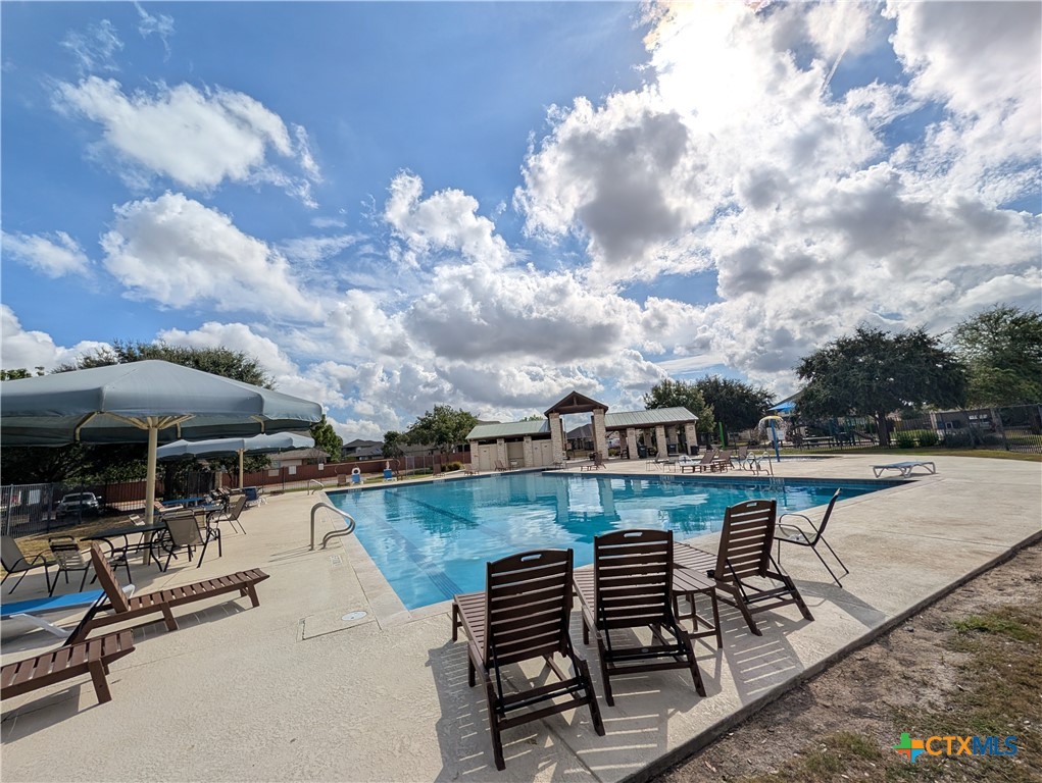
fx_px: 362
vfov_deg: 94.6
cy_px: 392
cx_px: 521
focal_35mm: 12
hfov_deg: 110.5
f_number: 1.7
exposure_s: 1/14706
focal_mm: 2.02
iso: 57
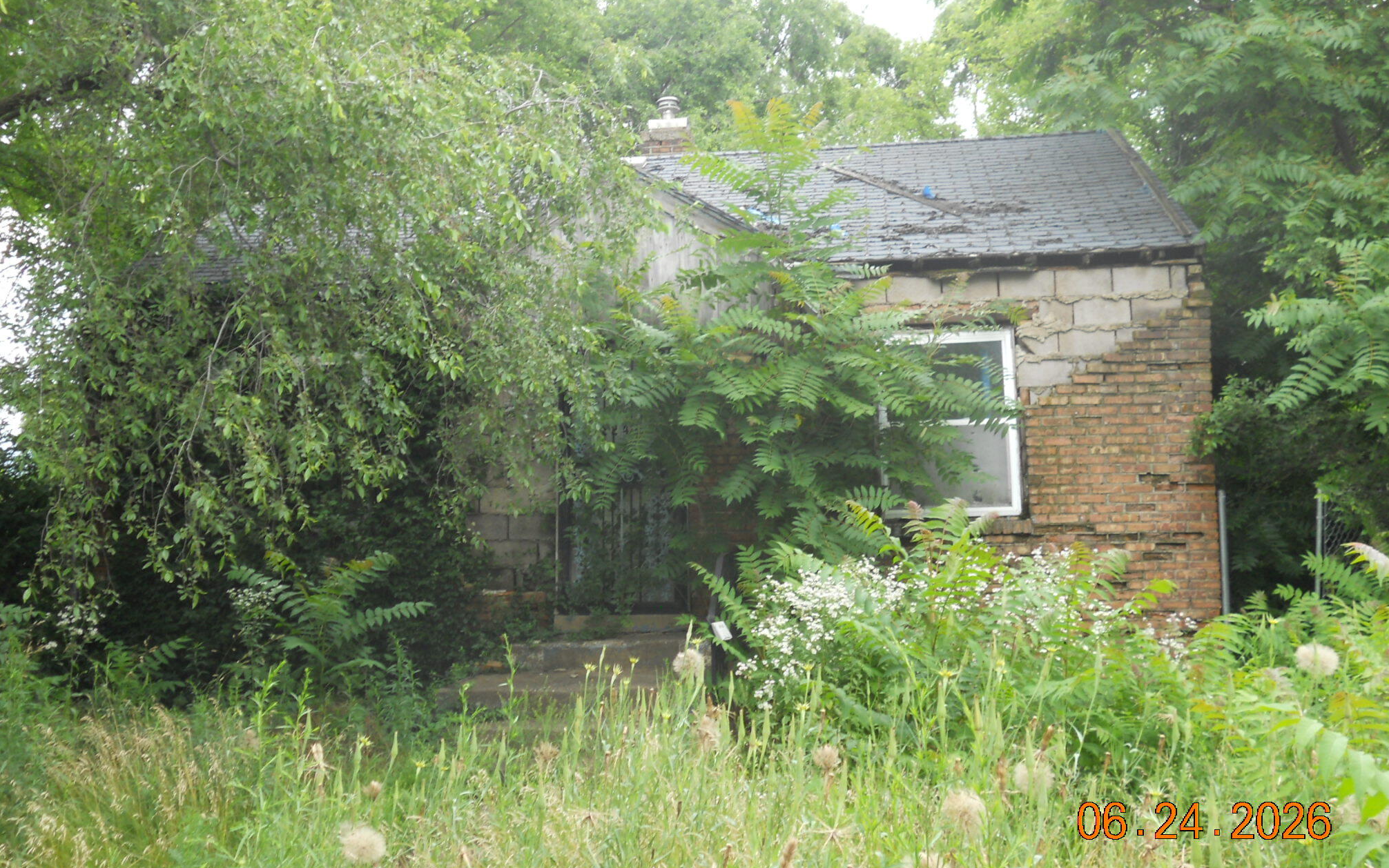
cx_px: 684
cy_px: 402
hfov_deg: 48.2
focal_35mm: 41
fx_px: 1552
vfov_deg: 31.2
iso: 80
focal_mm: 6.9
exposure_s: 1/50
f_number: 3.9
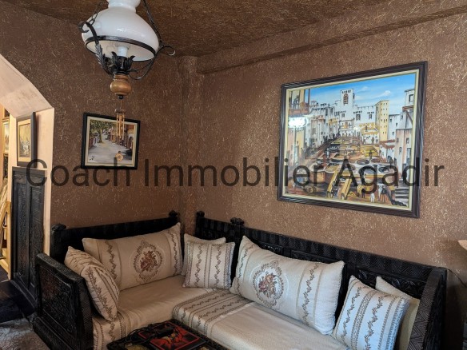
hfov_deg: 71.6
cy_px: 175
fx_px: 324
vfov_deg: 56.8
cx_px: 234
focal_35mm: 24
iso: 460
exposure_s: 1/25
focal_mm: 6.81
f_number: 1.85
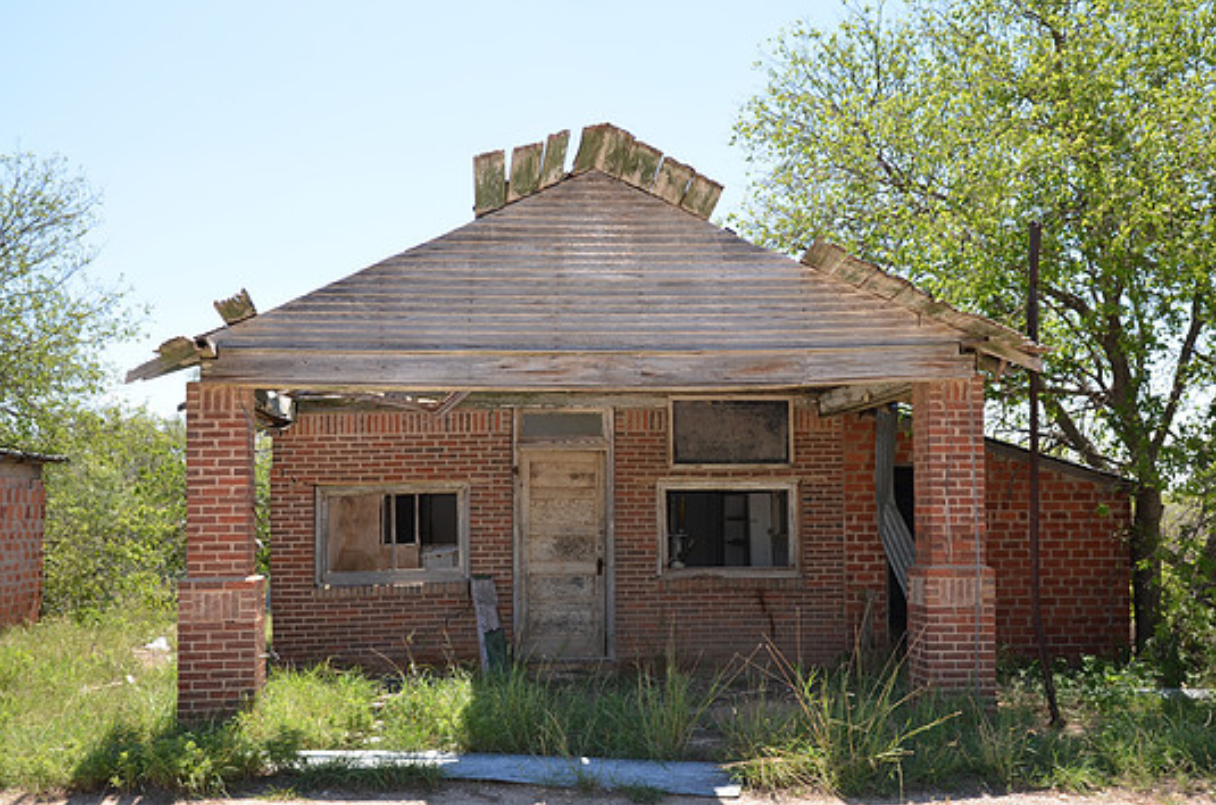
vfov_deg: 34.0
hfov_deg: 49.6
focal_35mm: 39
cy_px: 418
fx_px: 1314
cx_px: 623
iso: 100
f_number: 5.6
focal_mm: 24
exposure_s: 1/250
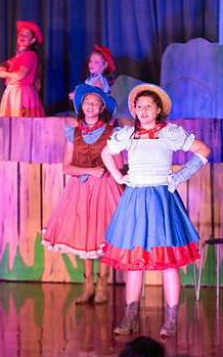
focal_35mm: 190
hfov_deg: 6.9
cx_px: 152
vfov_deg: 11.0
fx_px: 1848
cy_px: 187
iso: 640
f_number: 2.8
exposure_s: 1/125
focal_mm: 112
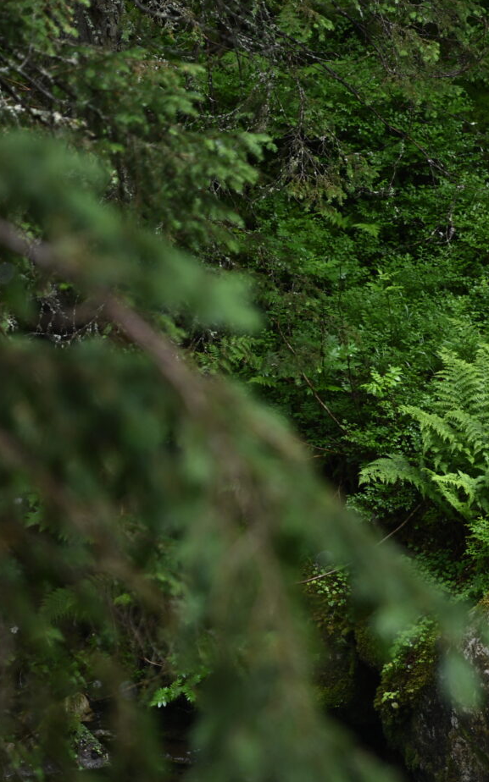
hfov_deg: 3.9
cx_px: 700
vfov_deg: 6.2
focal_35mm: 339
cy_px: 645
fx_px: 7233
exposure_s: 1/200
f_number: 4
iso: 100
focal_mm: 120
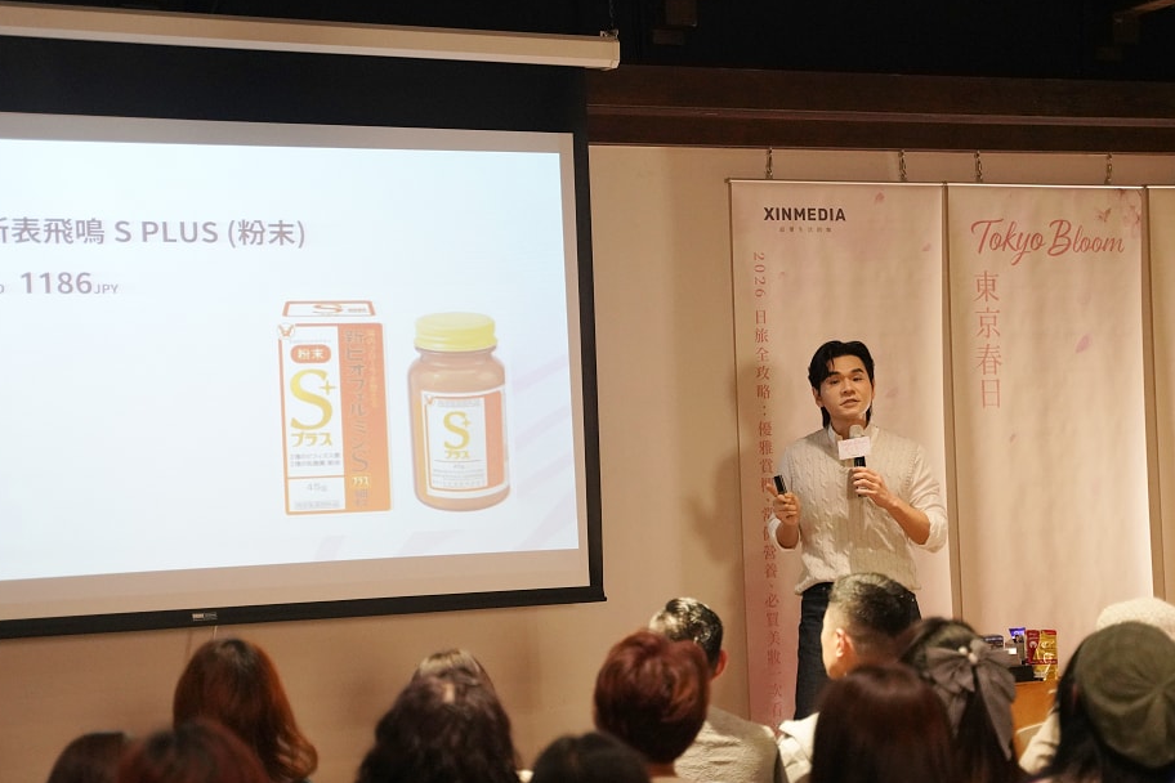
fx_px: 2448
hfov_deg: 27.0
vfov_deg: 18.2
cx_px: 568
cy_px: 416
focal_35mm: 75
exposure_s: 1/160
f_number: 2.8
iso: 5000
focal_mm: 57
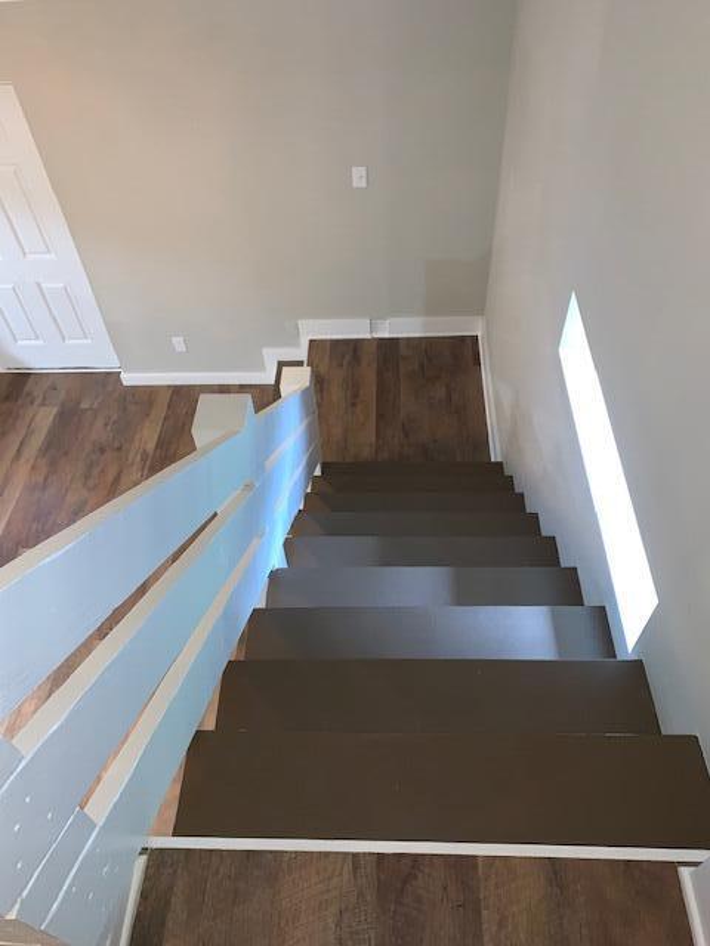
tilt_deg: -48.4
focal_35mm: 26
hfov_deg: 53.1
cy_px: 473
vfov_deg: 67.3
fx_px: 711
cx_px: 355
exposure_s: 1/11
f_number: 1.8
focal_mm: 4.25
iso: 125
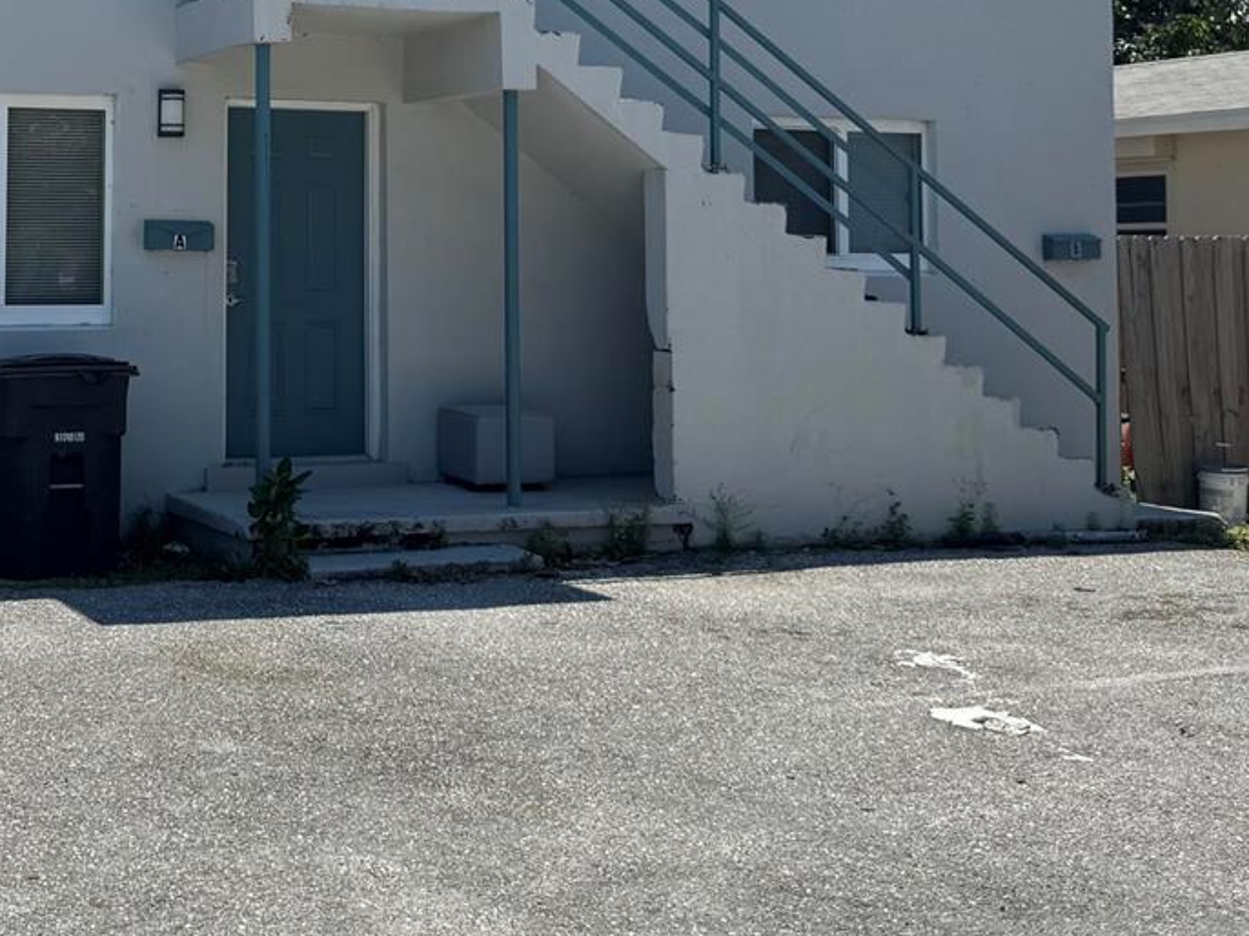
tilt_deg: +3.1
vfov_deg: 25.4
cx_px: 231
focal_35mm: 56
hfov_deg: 33.3
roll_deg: +0.4
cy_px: 118
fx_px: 2020
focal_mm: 6.76
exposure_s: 1/4608
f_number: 1.78
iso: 80
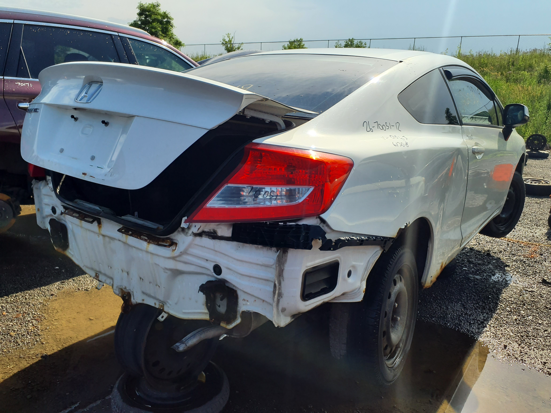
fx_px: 430
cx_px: 276
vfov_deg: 51.4
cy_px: 206
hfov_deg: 65.3
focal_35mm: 27
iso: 40
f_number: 1.9
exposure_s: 1/1836
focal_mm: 3.58
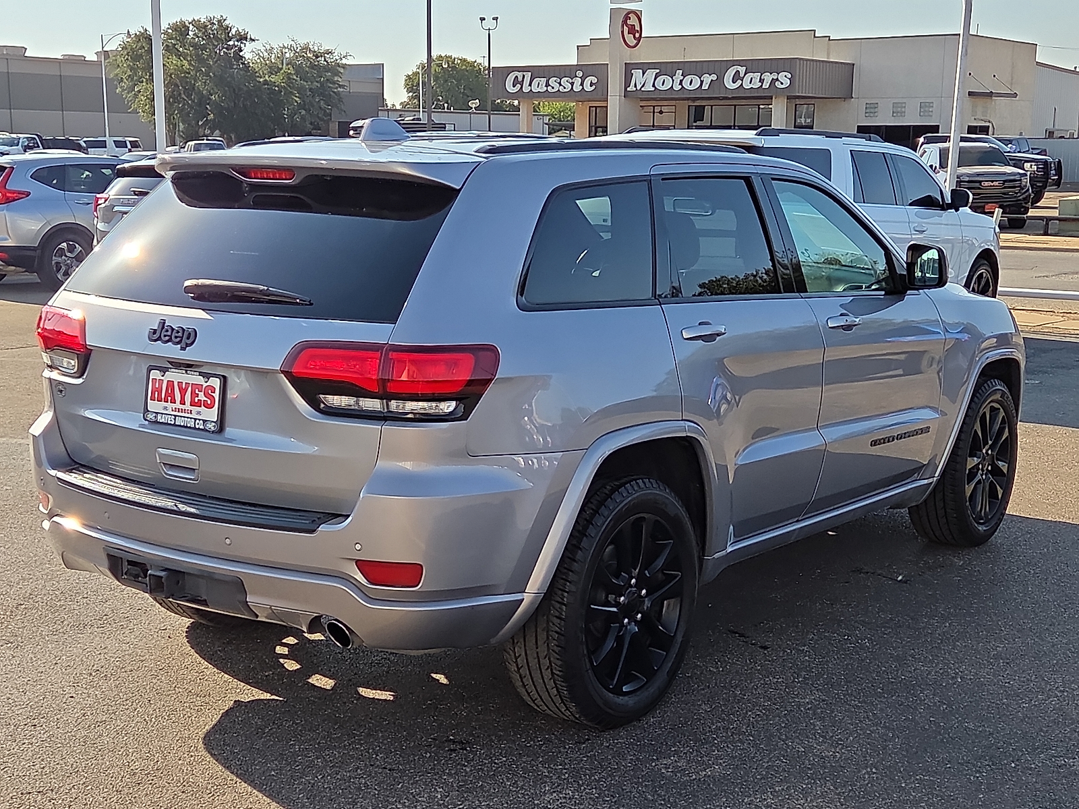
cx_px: 540
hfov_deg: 38.2
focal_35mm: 50
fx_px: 1559
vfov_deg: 29.1
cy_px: 404
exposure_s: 1/1429
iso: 25
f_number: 1.8
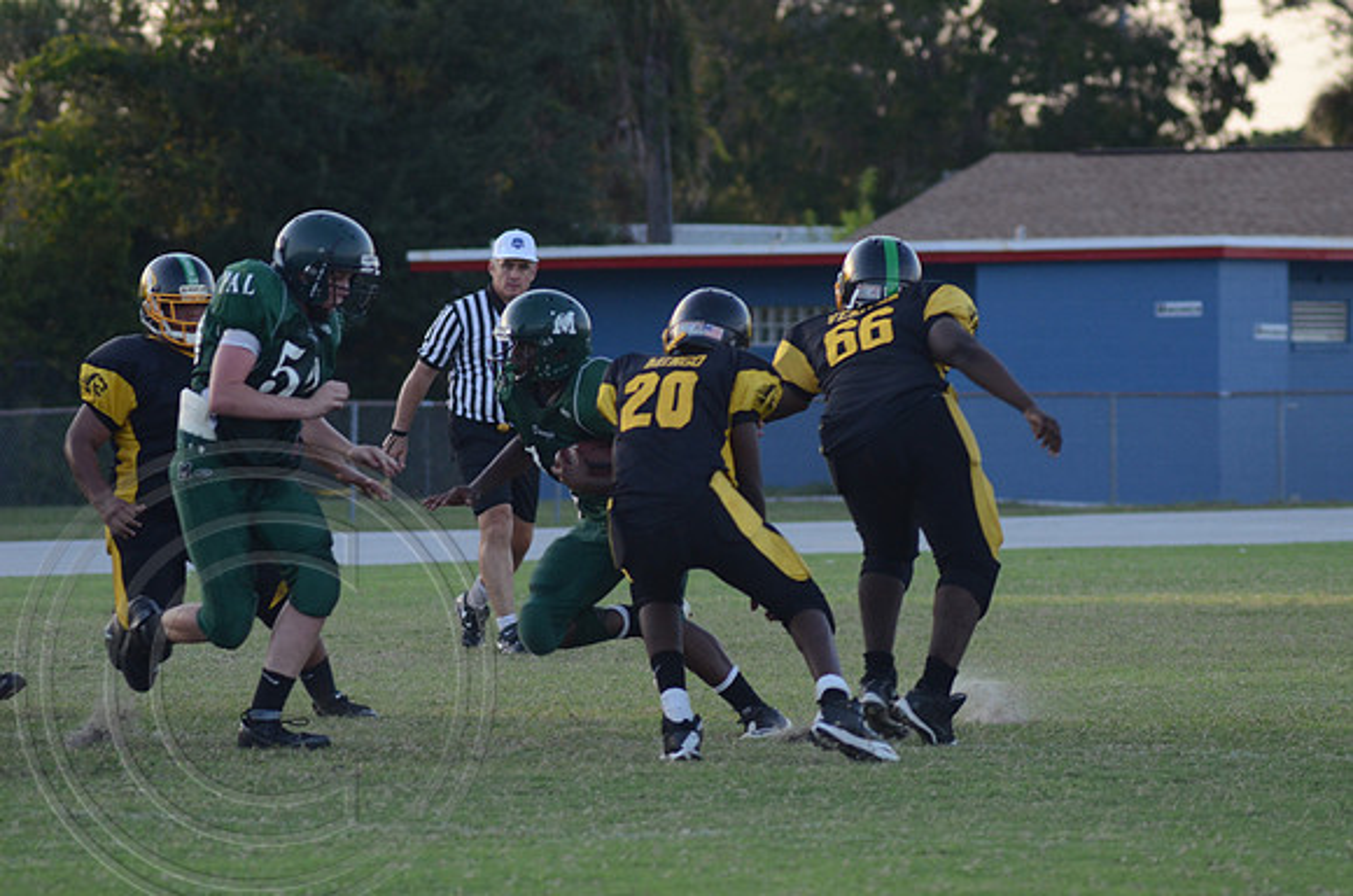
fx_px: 11250
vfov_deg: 4.6
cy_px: 448
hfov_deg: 6.9
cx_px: 676
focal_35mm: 300
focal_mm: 200
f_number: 5.6
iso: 800
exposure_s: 1/640
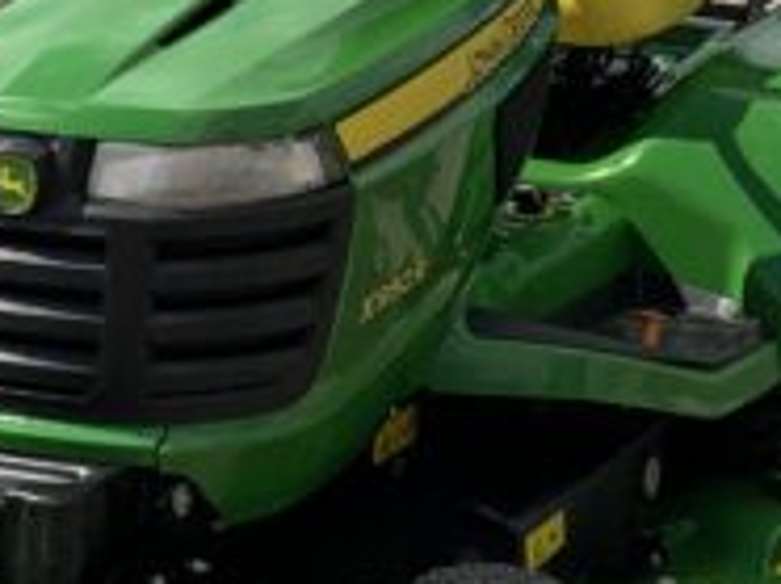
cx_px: 743
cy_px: -147
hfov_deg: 12.2
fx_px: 3605
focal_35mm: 160
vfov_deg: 9.1
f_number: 1.8
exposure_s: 1/2667
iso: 16
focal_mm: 3
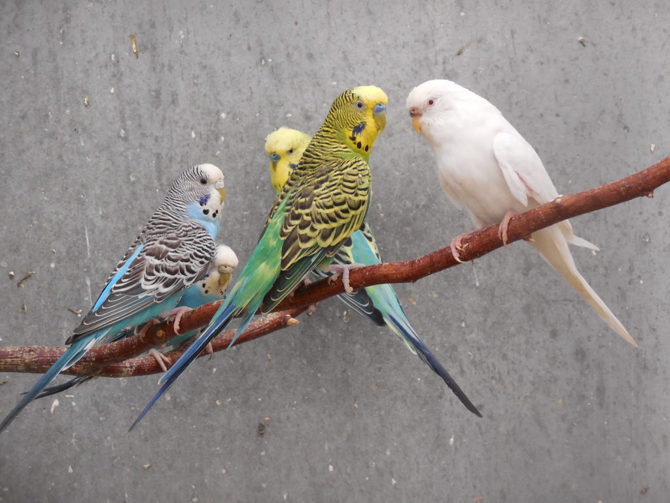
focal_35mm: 126
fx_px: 2439
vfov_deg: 11.8
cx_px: 335
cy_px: 252
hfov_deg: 15.6
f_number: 5
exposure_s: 1/100
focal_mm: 22.4
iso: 400
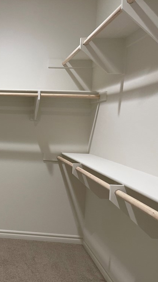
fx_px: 276
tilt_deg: -1.6
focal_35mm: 37
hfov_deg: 28.5
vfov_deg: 54.0
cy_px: 141
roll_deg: -0.6
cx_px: -23
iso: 125
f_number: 1.6
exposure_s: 1/120
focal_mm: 5.1
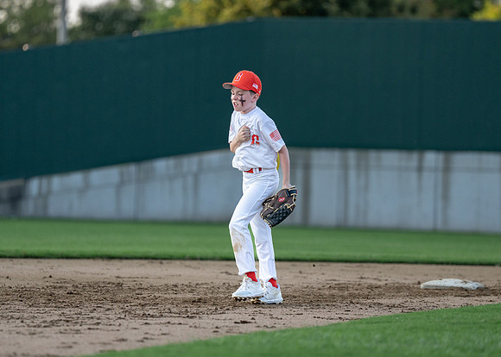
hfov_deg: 6.8
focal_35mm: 296
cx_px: 274
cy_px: 158
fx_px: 4210
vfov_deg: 4.9
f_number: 2.8
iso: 640
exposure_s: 1/2500
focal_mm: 200
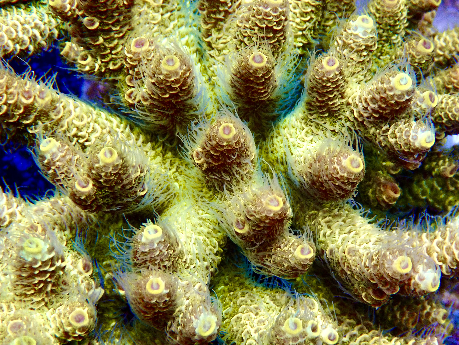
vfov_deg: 18.0
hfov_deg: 23.8
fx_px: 1087
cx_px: 230
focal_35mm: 82
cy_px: 172
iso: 250
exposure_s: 1/160
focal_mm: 14.62
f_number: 5.6
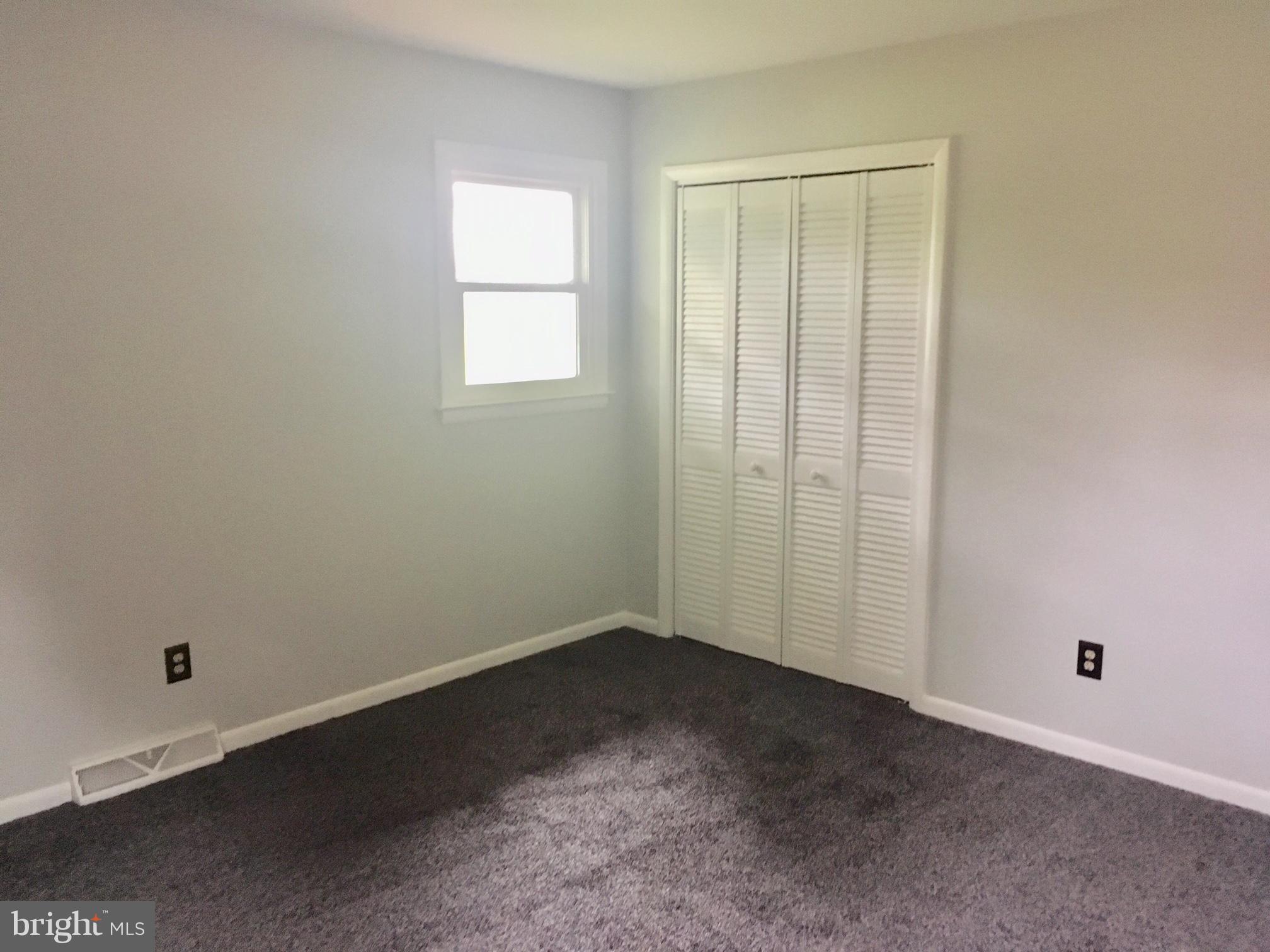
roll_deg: -1.3
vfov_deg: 48.2
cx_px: 635
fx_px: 1064
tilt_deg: -10.7
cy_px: 476
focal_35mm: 29
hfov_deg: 61.7
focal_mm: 4.15
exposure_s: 1/15
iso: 250
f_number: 2.2
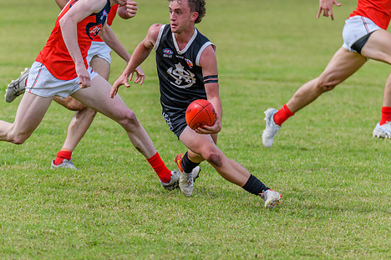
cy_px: 121
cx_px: 212
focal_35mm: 485
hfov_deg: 4.3
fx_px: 5267
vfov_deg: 2.8
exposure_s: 1/2000
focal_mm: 360
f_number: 6
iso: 900
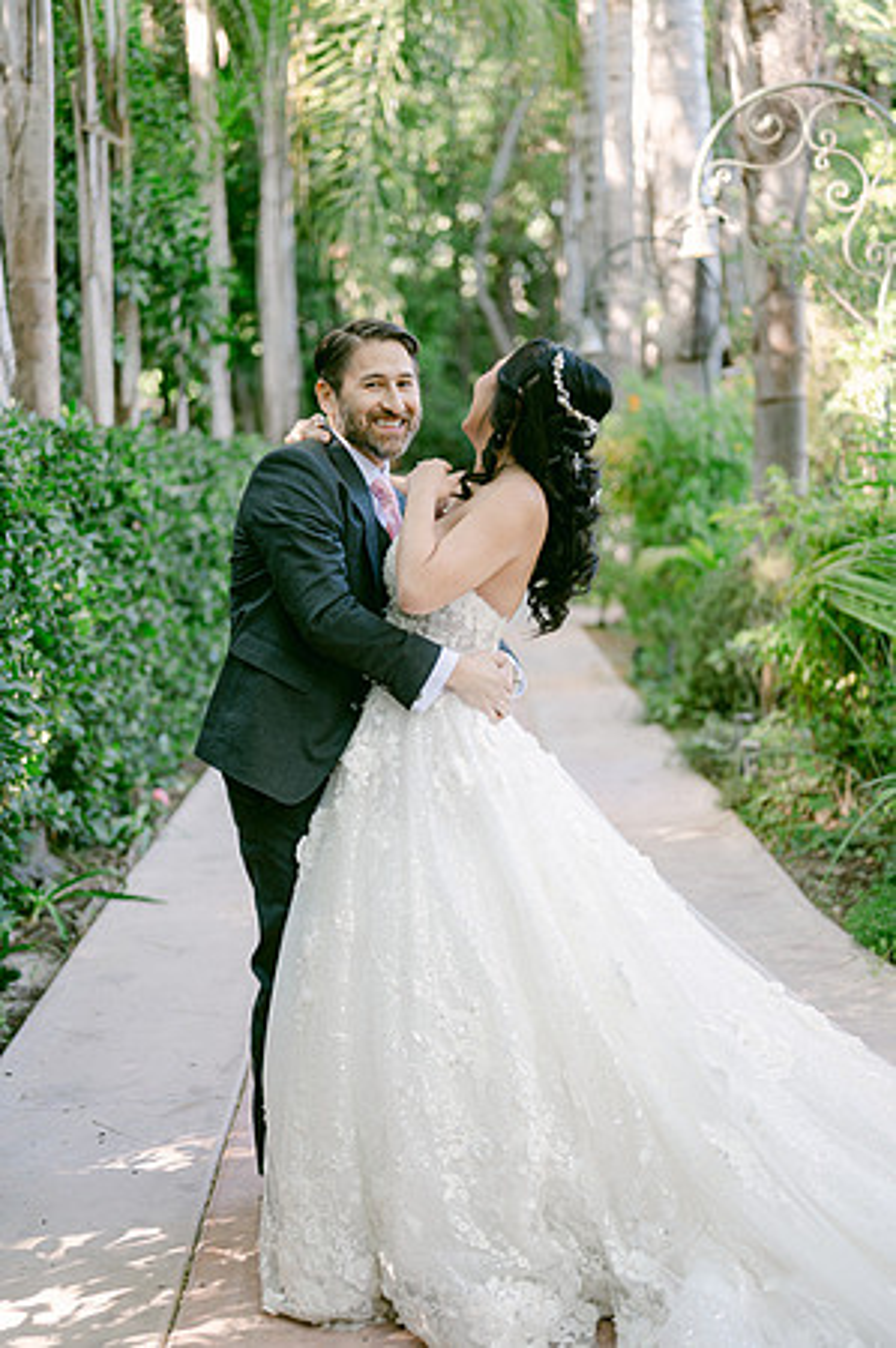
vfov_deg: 39.6
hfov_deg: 26.9
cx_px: 448
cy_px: 674
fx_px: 1871
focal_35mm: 50
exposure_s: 1/125
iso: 110
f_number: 2
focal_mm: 50
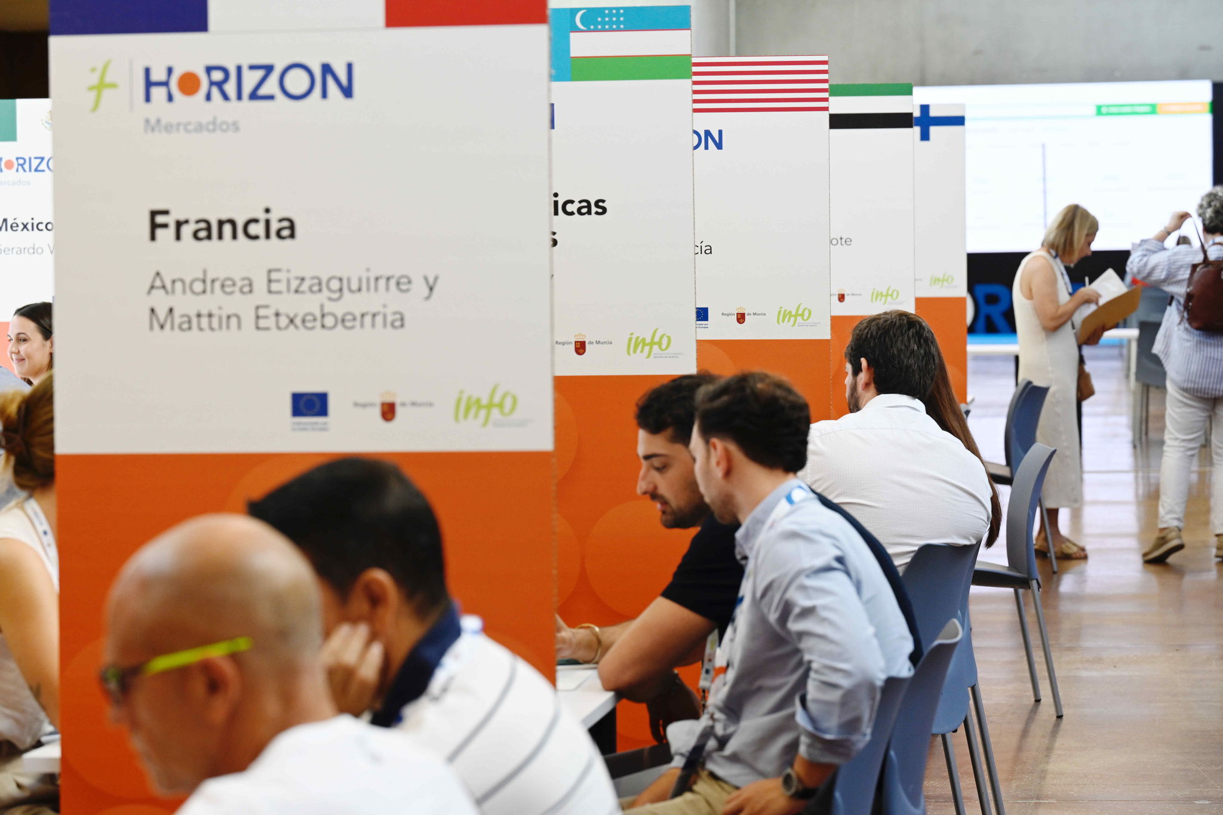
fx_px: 3906
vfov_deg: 11.9
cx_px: 612
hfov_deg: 17.8
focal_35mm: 115
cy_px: 408
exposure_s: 1/160
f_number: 5.6
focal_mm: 115
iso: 1250
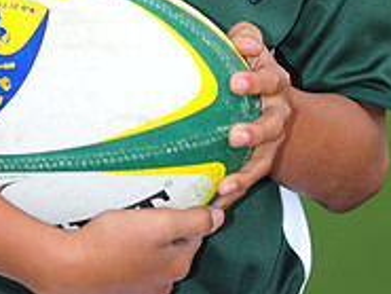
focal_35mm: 558
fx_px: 6307
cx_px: 93
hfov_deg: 3.6
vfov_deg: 2.7
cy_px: -209
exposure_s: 1/320
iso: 200
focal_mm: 185
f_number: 4.5
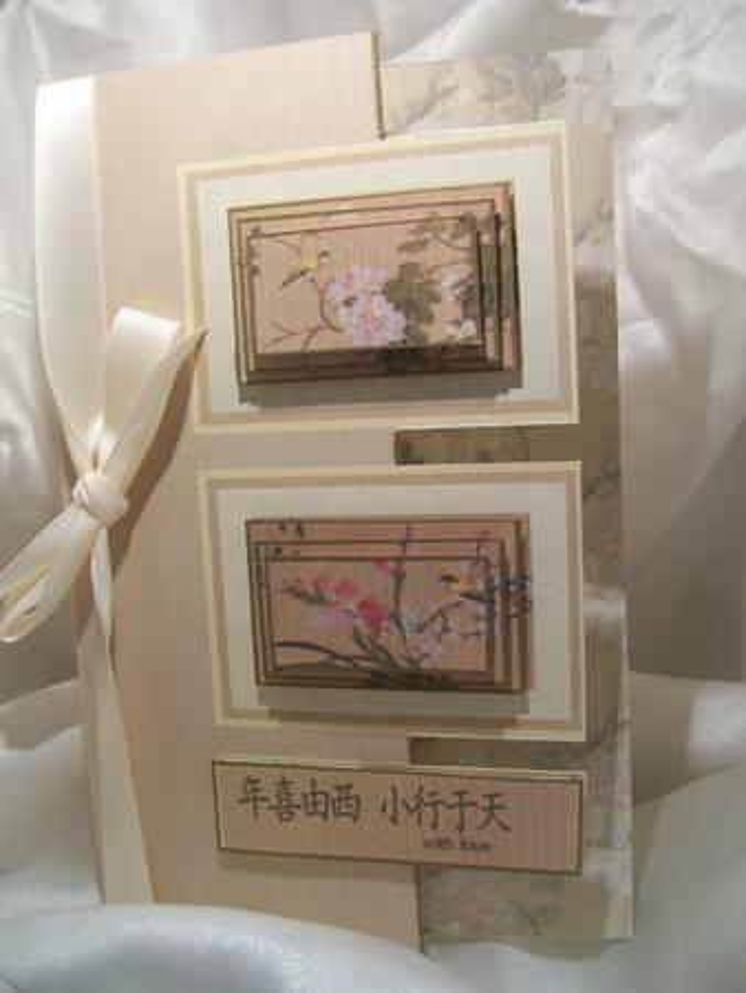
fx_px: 1033
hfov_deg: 39.7
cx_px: 373
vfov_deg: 51.3
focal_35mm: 36
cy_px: 496
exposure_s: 1/58.9
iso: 80
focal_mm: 6
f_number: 2.7
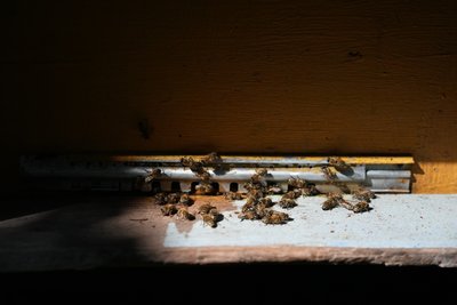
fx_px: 889
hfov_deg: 28.8
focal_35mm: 70
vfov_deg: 19.5
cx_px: 228
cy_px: 152
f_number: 2.8
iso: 2500
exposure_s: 1/160
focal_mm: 70
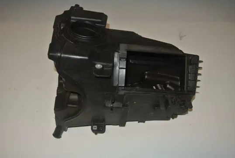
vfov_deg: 37.9
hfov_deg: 54.4
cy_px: 79
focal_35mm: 35
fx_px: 229
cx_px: 118
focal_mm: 13.1
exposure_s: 1/60
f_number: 4
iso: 200
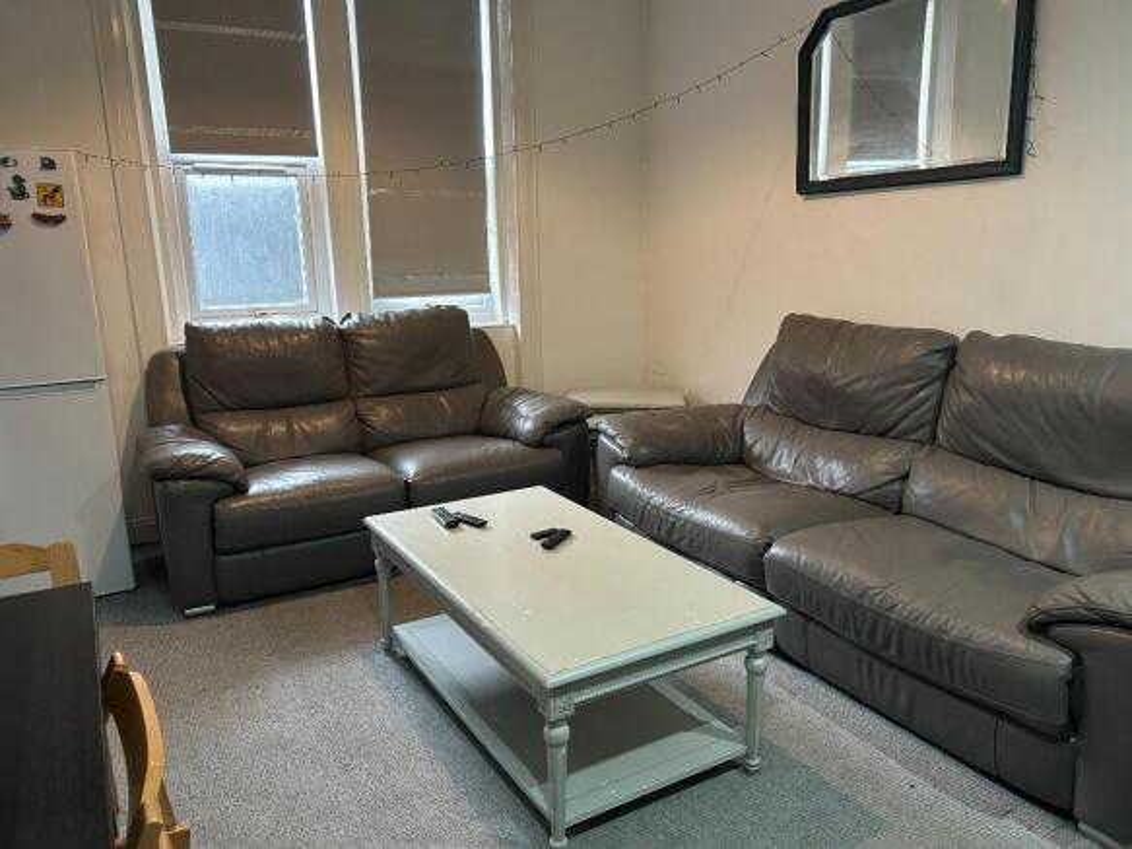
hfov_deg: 67.3
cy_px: 424
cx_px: 566
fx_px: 850
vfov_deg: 53.0
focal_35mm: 26
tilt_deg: -13.4
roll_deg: +1.6
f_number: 1.5
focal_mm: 5.7
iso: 250
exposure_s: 1/50
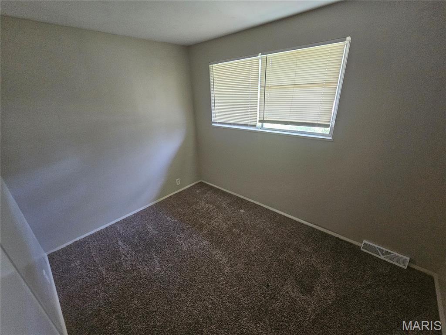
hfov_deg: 106.2
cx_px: 223
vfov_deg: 89.9
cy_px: 168
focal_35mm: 13
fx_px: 167
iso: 400
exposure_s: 1/30
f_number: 2.2
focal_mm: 2.2
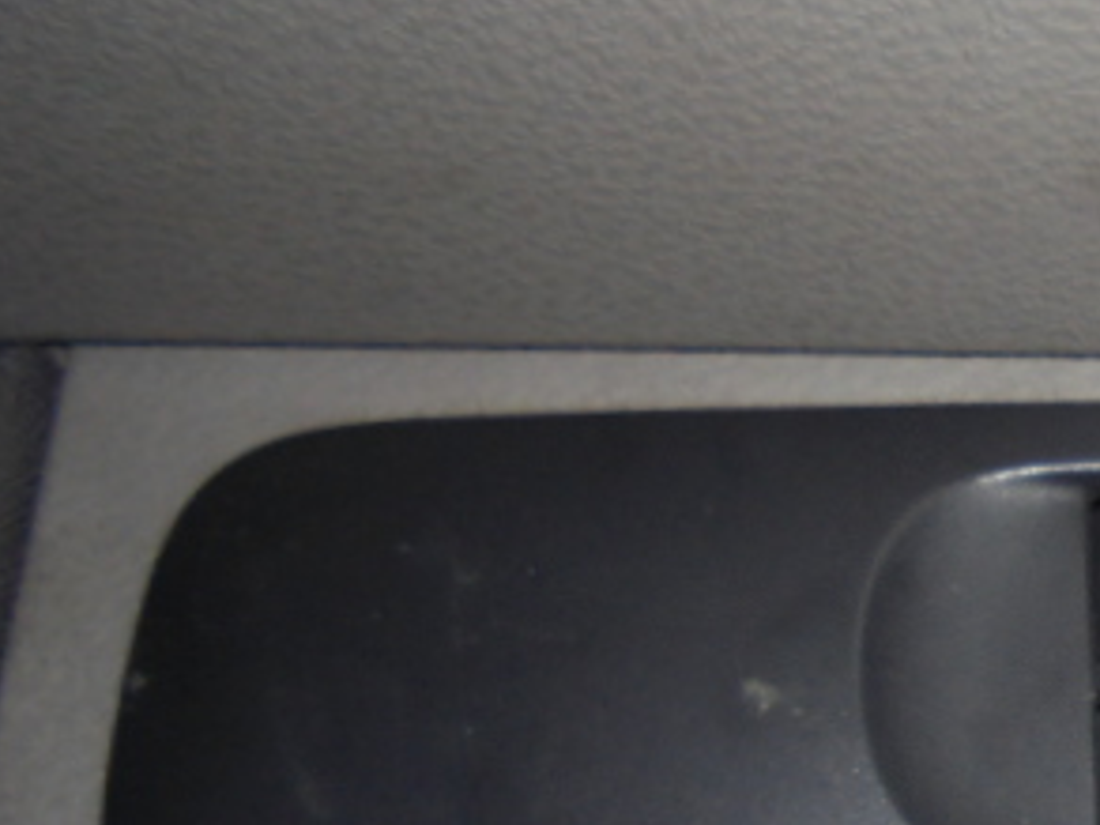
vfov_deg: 25.4
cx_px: 1190
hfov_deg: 30.5
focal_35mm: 57
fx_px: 1811
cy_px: 618
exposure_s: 1/30
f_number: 11.5
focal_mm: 4.6
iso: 200
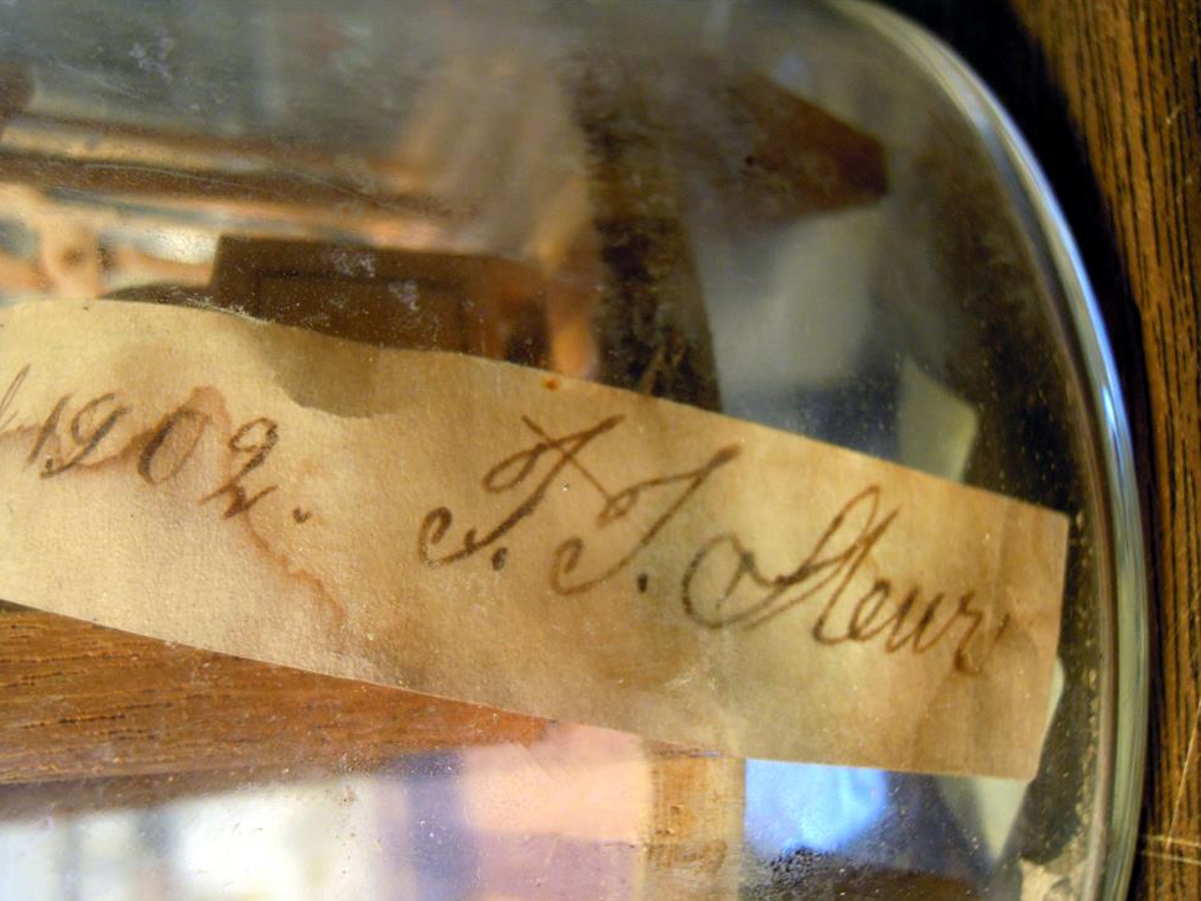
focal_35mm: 38
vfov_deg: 37.7
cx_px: 579
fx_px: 1319
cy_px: 472
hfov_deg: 49.0
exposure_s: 1/40
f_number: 3
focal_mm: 6.4
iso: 220
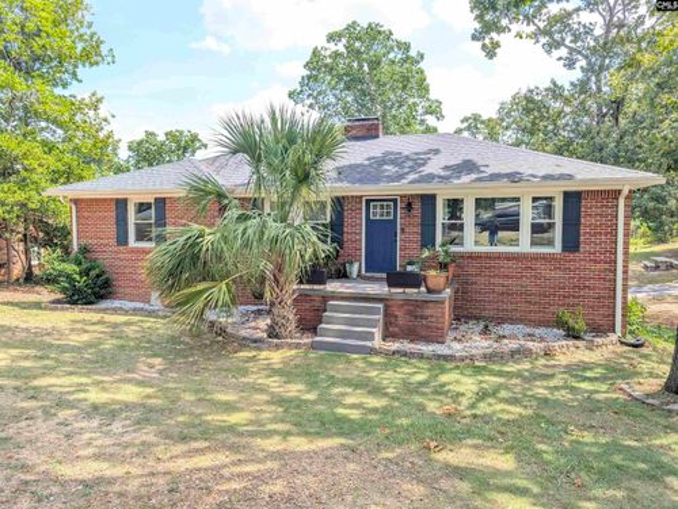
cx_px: 339
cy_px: 254
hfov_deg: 71.5
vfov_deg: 56.9
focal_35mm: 24
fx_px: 471
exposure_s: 1/410
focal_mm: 6.9
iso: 24
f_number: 1.68
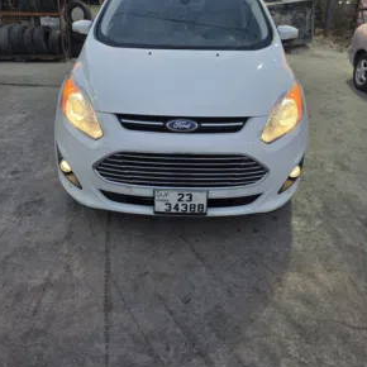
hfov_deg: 57.3
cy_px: 130
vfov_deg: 56.4
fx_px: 336
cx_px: 182
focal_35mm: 28
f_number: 1.7
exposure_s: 1/100
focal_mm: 6.3
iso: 80
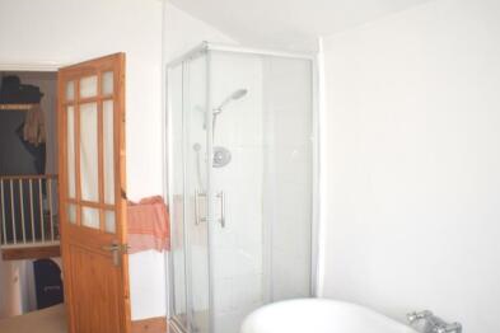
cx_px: 240
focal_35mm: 40
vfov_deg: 33.4
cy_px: 171
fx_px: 556
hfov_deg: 48.4
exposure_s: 1/13
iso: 100
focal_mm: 22
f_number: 3.8
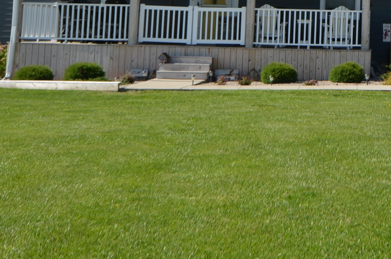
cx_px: 392
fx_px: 965
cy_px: -72
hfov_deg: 22.1
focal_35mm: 89
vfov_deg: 14.7
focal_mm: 22
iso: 100
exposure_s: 1/250
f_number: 8
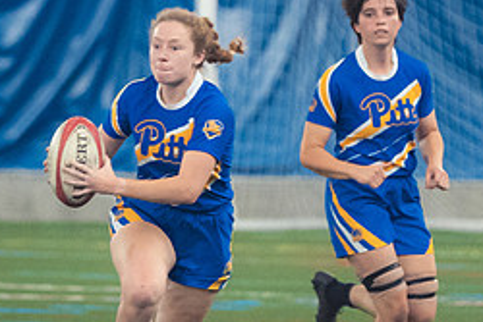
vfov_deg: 1.4
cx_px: 197
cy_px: 78
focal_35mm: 1003
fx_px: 13464
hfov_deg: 2.1
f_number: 2.8
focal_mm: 200
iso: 3600
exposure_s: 1/320
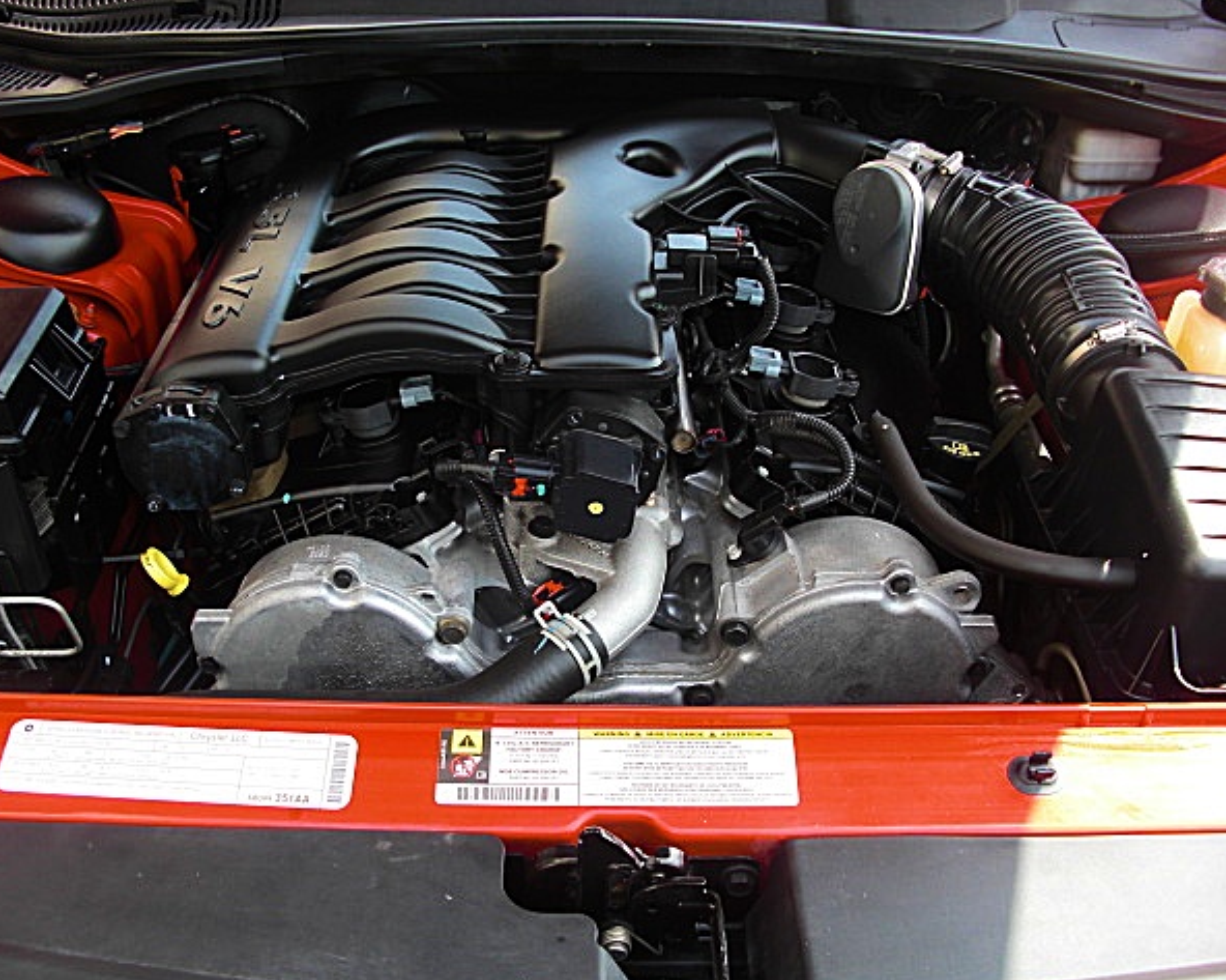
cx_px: 582
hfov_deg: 47.9
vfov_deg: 39.1
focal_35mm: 38
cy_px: 491
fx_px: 1378
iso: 50
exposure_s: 1/160
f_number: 2.8
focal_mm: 6.3
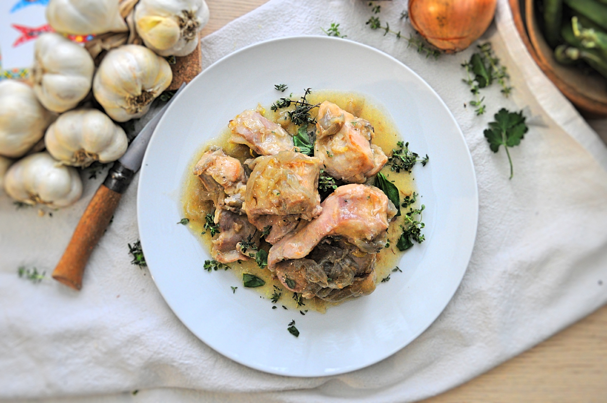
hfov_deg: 53.2
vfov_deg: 36.8
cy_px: 202
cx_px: 304
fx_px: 606
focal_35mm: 36
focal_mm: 24
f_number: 4
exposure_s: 1/20
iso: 1600
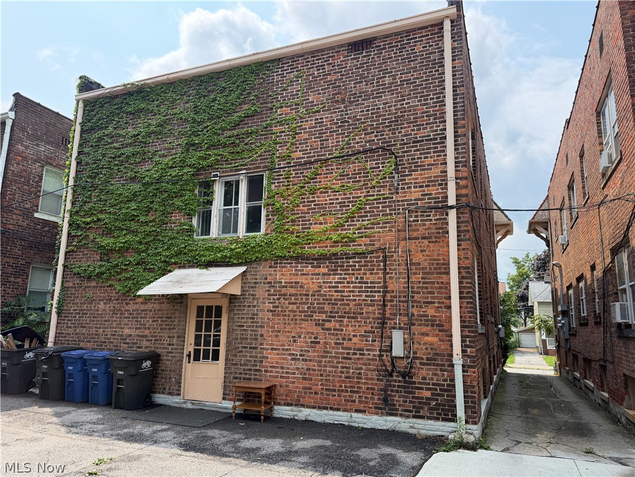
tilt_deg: +10.0
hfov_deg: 71.6
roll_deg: -1.1
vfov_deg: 56.8
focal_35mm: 24
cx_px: 318
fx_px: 440
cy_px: 238
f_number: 1.78
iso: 100
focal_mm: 6.76
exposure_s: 1/2232
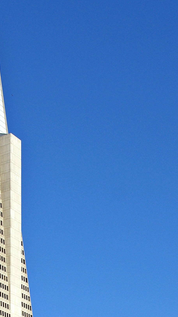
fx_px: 604
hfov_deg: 16.8
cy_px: 329
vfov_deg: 27.4
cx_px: 93
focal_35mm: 72
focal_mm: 21.88
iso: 200
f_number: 5.6
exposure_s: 1/500
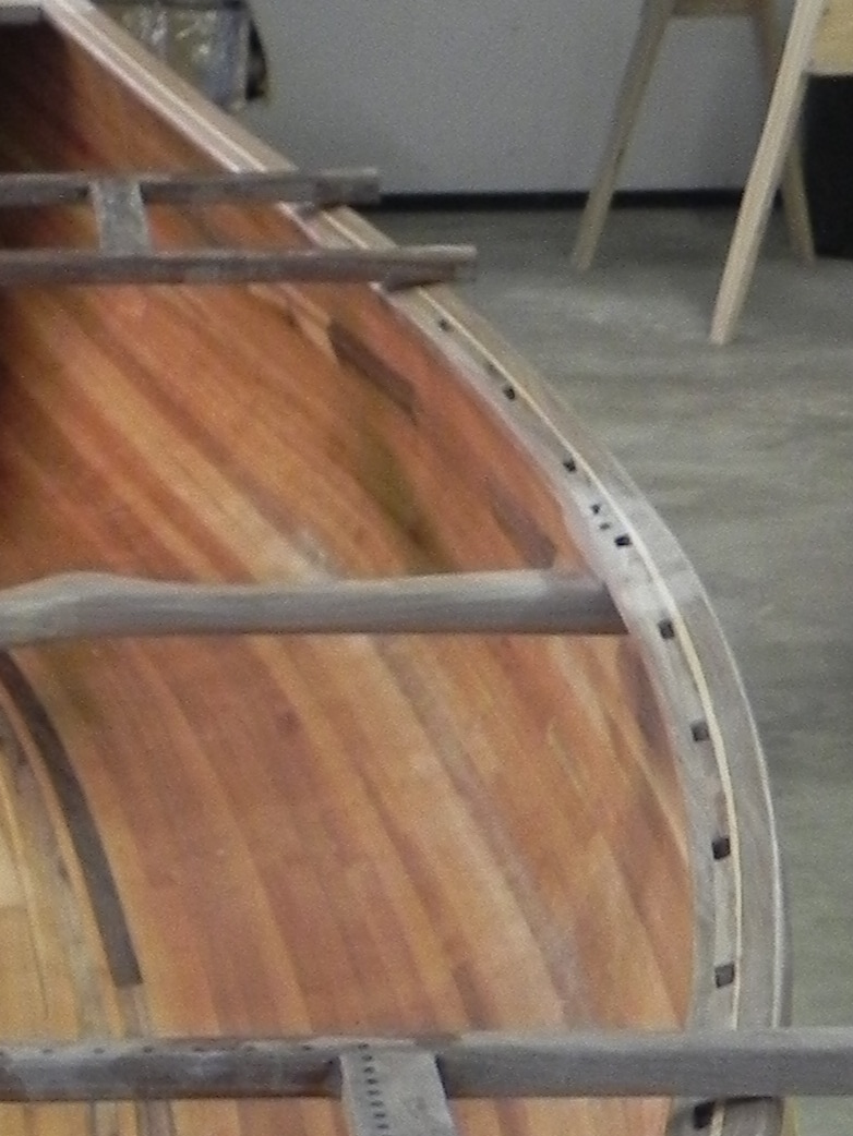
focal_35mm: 161
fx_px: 5288
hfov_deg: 9.2
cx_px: 52
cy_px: 1675
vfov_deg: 11.8
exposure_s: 1/30
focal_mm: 8.2
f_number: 3.2
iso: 262
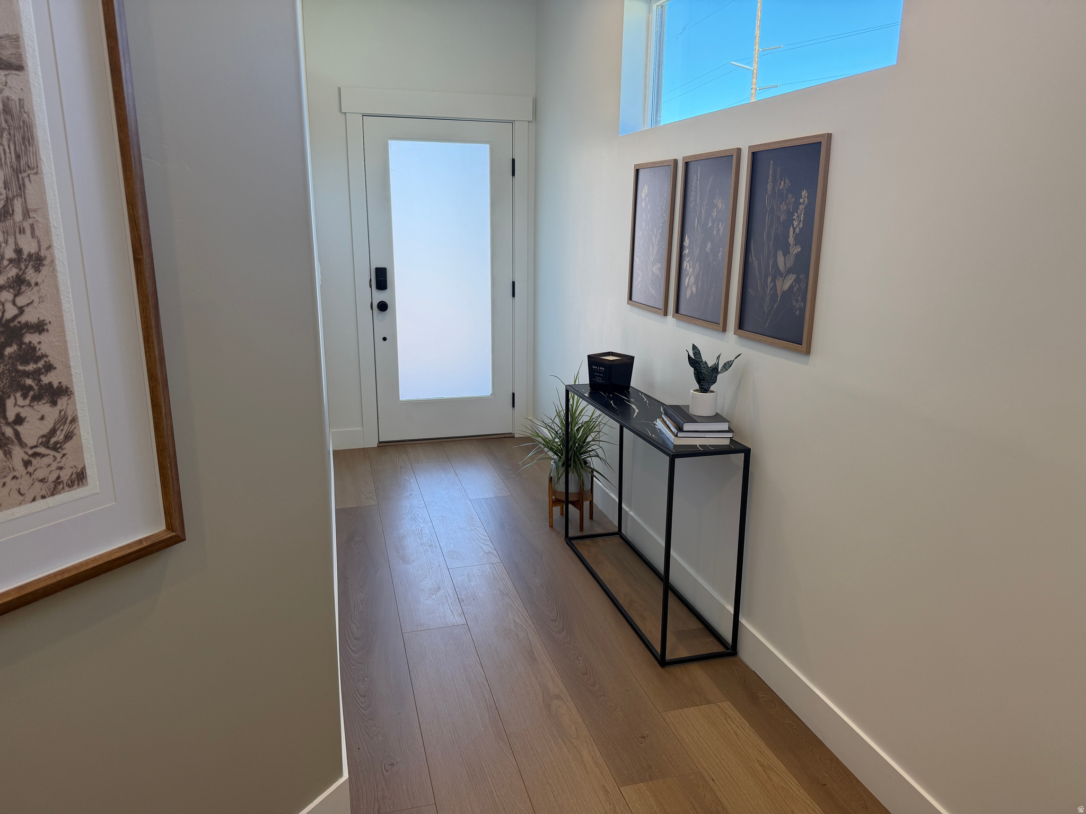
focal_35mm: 24
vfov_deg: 56.8
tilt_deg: -14.1
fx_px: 753
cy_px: 407
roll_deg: -0.3
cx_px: 543
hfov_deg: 71.6
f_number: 1.78
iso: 100
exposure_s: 1/188
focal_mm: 6.76
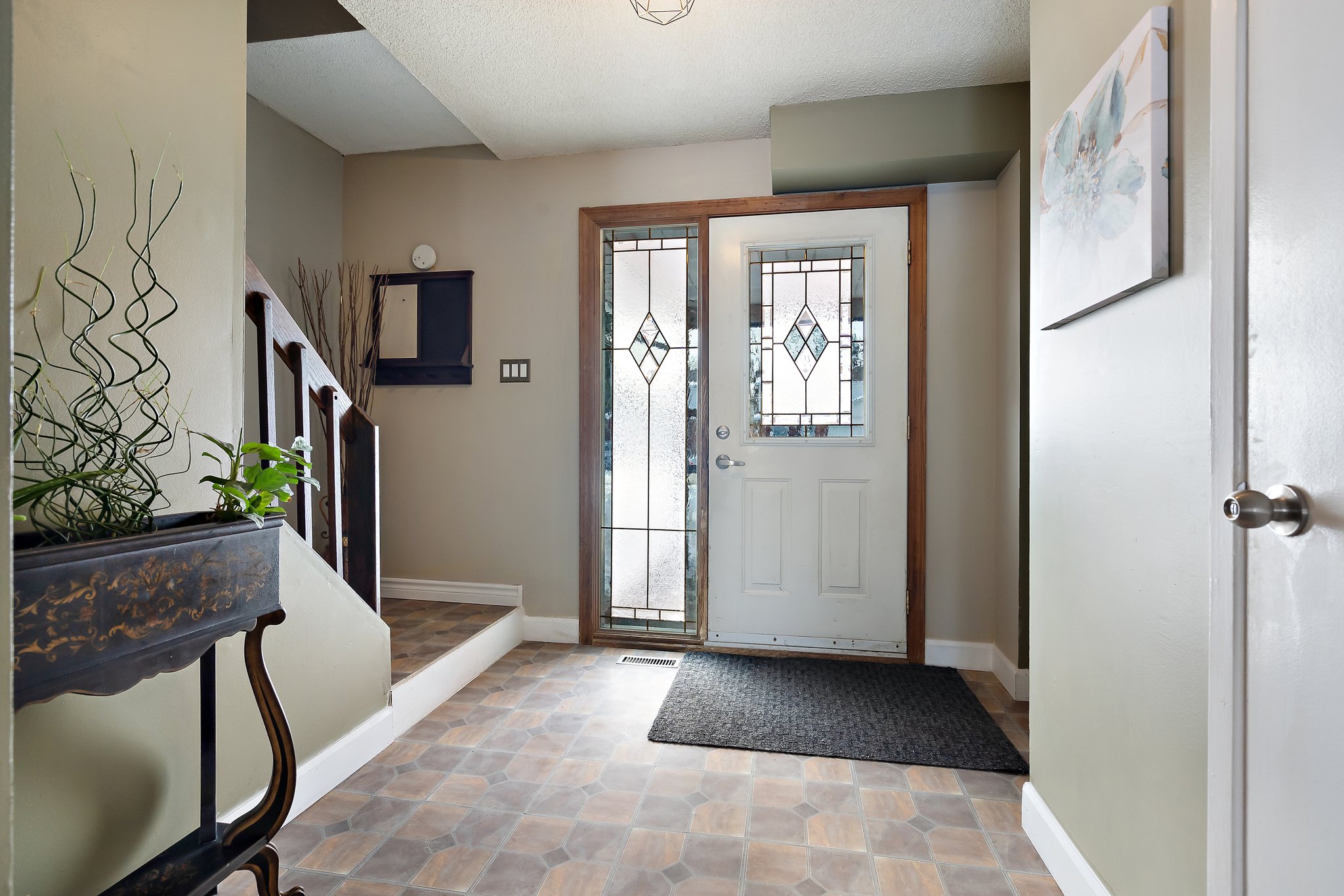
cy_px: 448
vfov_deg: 73.7
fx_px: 597
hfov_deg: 96.7
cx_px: 672
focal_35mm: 16
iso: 640
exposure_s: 1/6
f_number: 8
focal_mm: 16
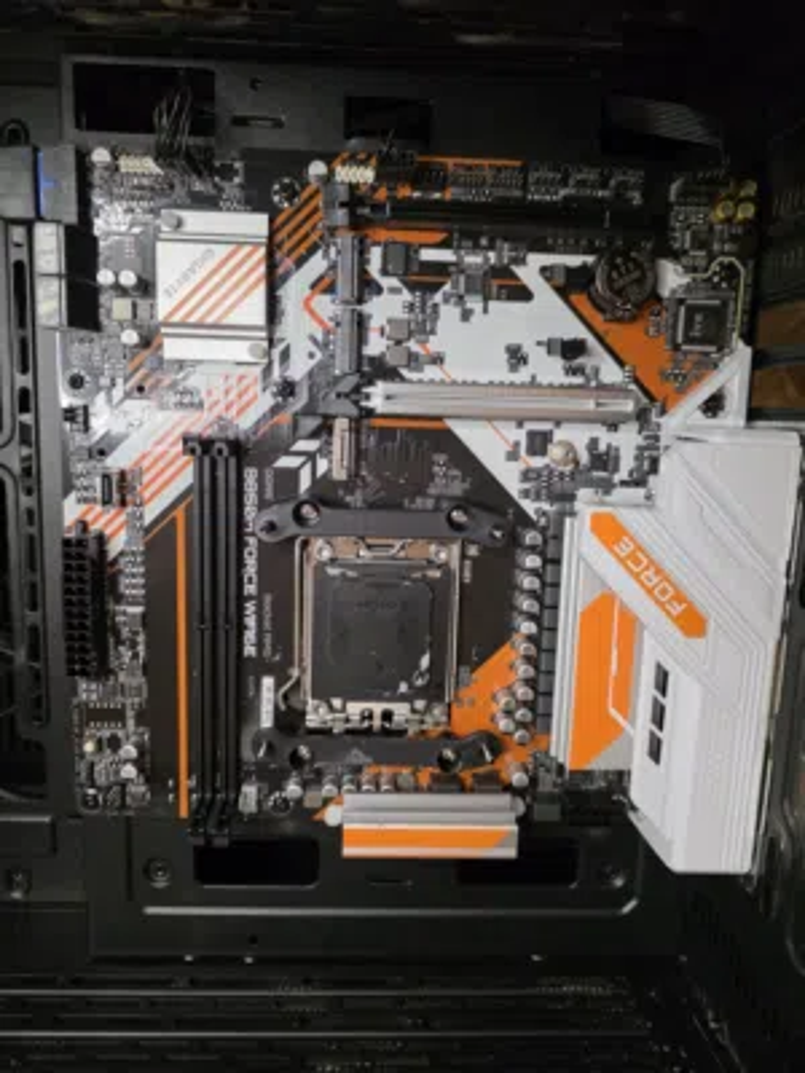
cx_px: 402
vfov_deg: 73.9
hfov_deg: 58.9
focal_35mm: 23
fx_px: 713
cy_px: 536
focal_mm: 6.3
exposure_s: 1/120
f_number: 1.7
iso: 1000
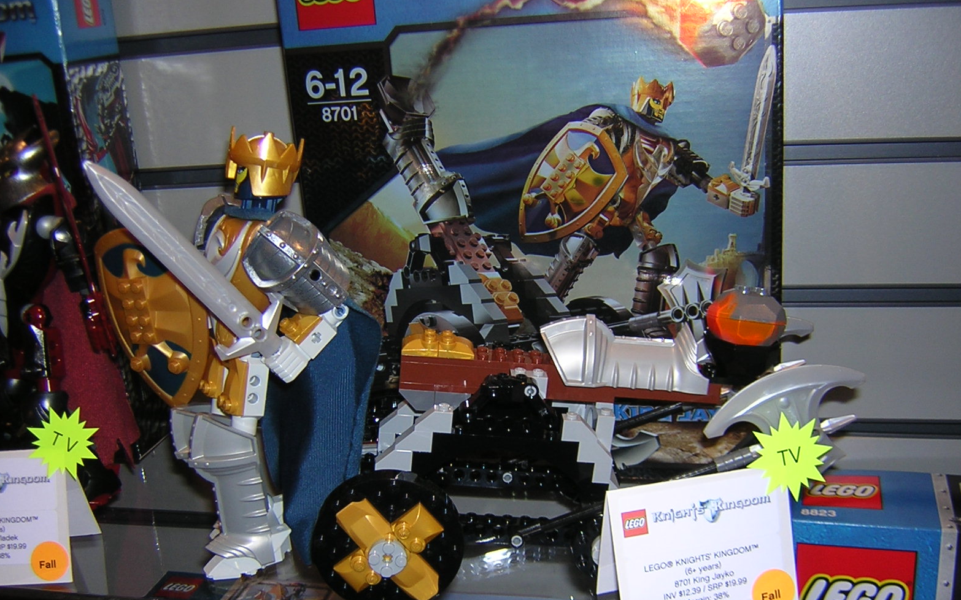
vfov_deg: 32.7
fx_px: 1021
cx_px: 484
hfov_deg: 50.4
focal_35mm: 39
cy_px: 352
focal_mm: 4.7
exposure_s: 1/60.1
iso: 100
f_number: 2.6
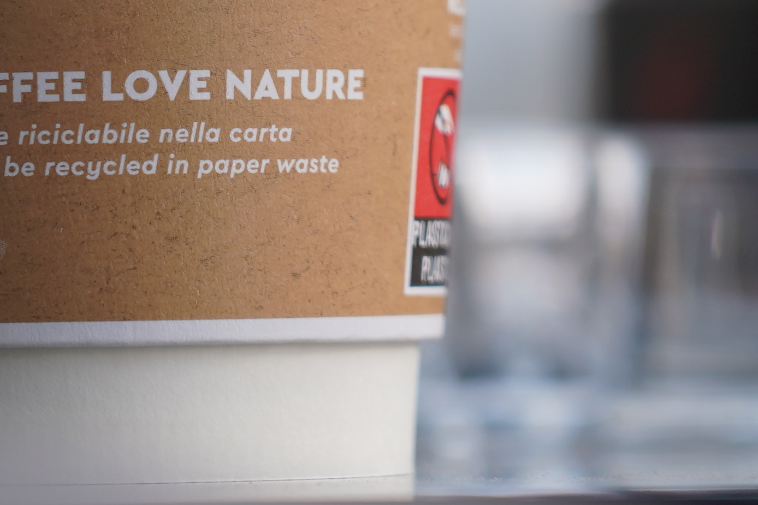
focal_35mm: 454
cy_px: -236
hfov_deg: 4.5
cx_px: 89
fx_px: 9557
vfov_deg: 3.0
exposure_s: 1/125
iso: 100
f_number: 4
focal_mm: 105
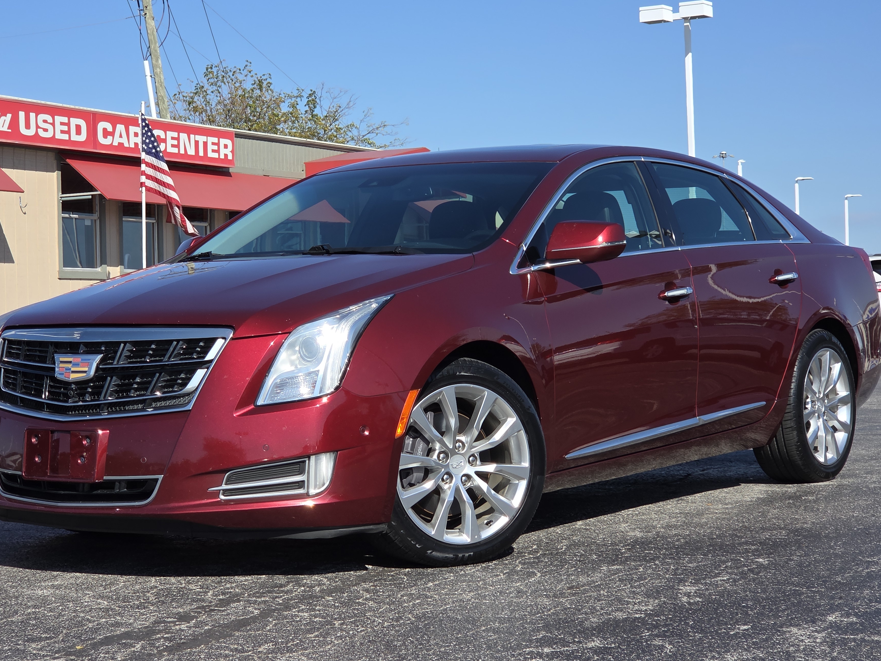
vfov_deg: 18.4
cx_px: 423
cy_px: 311
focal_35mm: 80
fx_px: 2036
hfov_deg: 24.4
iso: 25
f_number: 2.4
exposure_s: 1/1269
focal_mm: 7
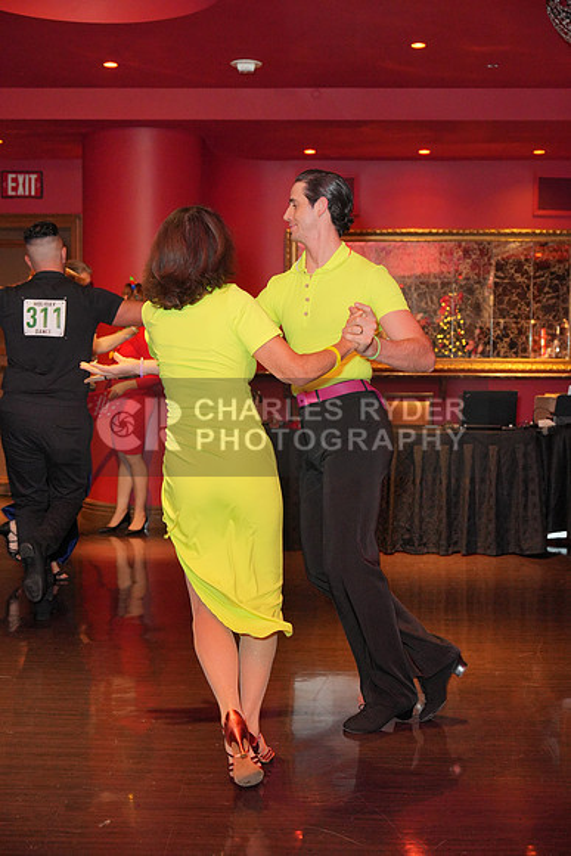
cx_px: 286
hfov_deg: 28.1
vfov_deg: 41.1
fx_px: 1141
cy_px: 428
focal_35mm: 48
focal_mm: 48
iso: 4000
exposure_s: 1/200
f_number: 4
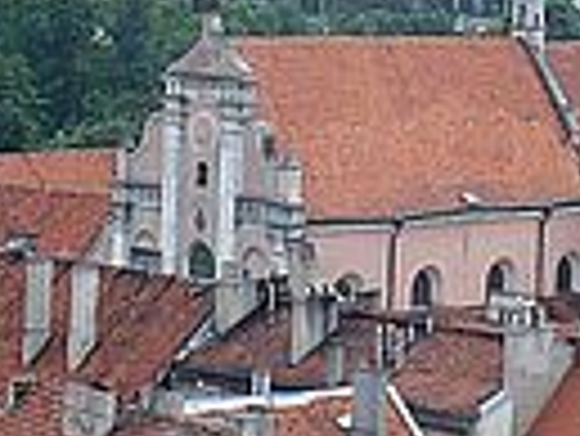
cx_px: 108
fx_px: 3086
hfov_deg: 10.7
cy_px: 126
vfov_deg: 8.1
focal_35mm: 184
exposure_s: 1/640
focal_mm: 6.1
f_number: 2.8
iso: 100
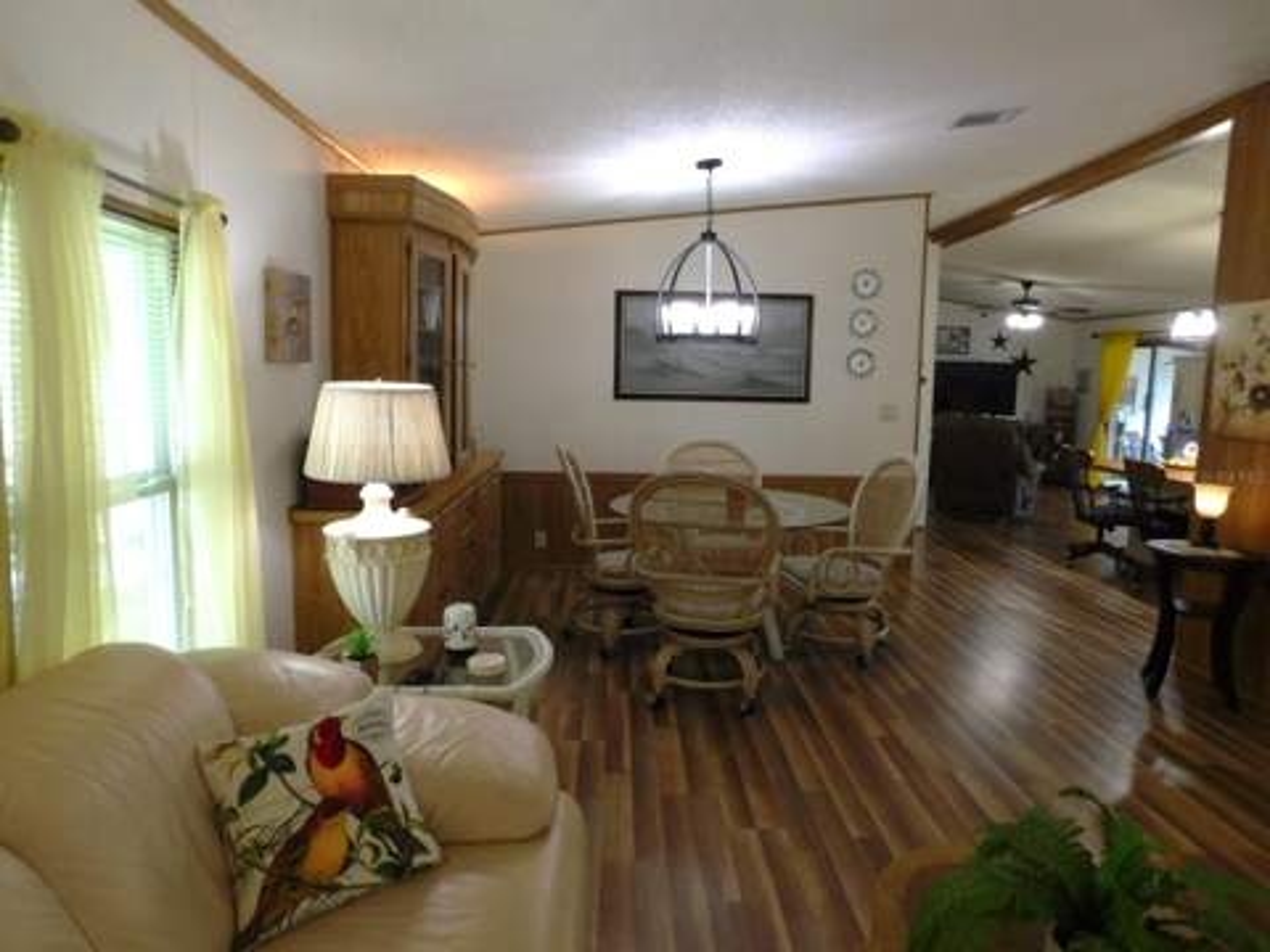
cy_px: 476
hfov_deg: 73.9
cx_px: 635
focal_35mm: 23
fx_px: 844
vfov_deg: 58.9
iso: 125
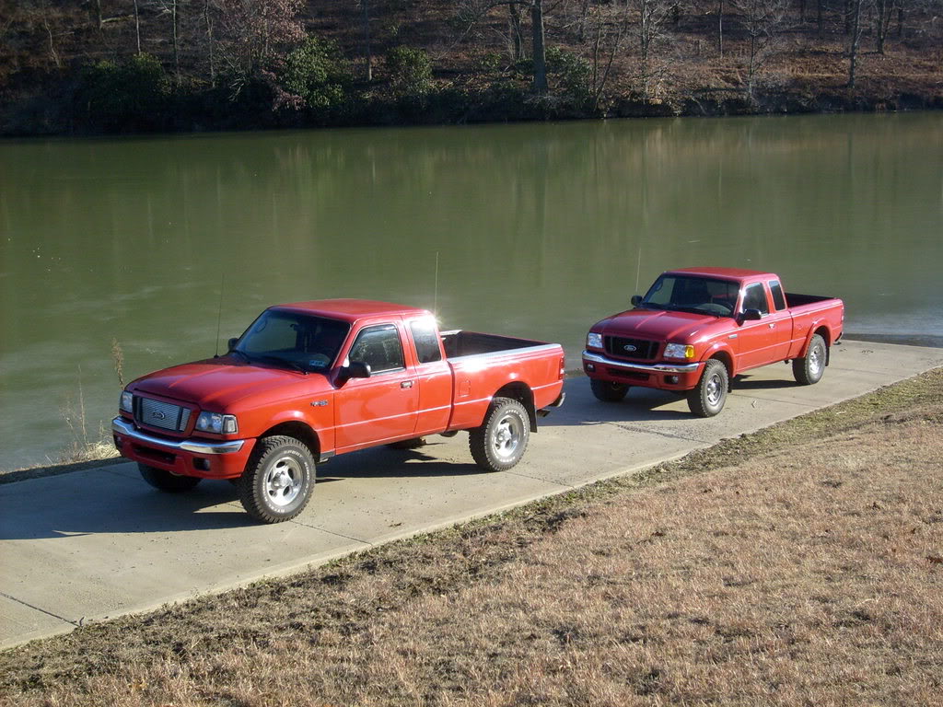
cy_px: 354
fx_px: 1417
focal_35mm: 52
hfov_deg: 36.8
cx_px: 472
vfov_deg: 28.0
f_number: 3.3
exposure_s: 1/500
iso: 80
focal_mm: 8.7
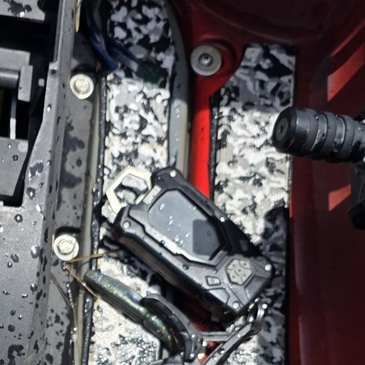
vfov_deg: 18.0
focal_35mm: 88
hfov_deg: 19.1
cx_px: -16
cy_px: 517
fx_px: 1050
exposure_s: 1/4766
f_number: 1.7
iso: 80
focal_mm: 6.3
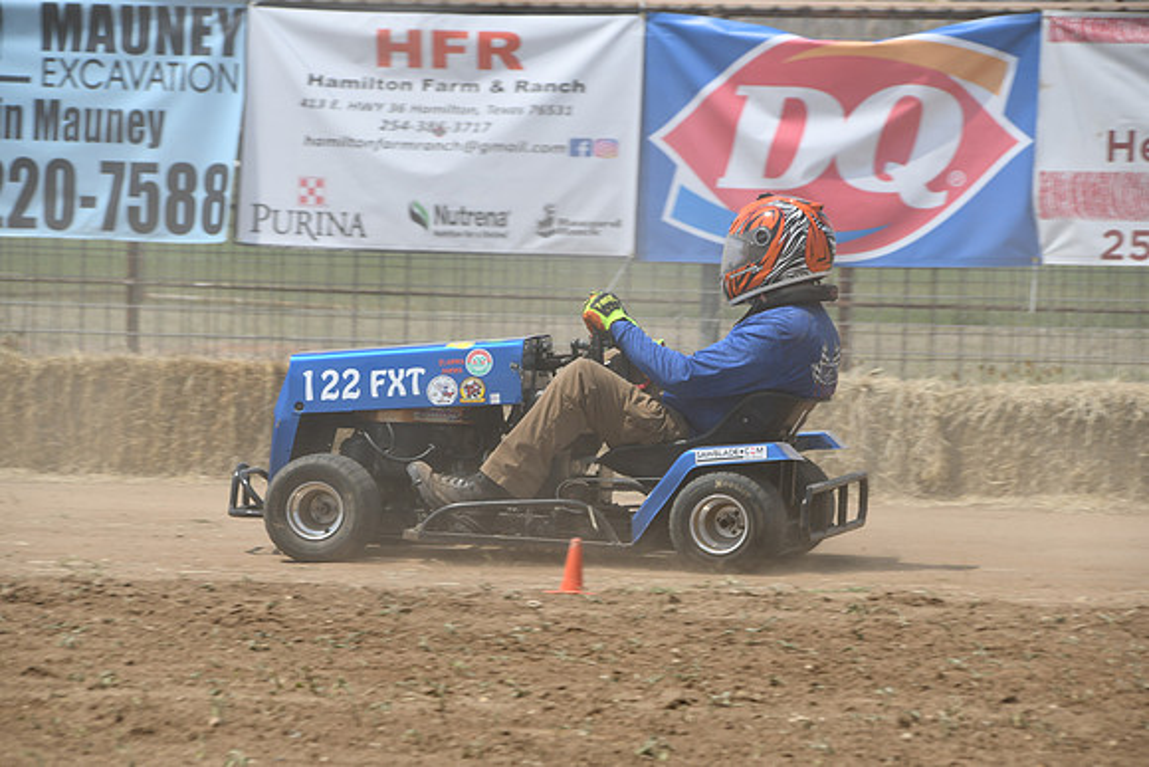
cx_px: 574
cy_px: 384
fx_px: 8364
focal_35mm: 262
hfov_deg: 7.9
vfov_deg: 5.2
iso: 110
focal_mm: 175
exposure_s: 1/500
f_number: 8
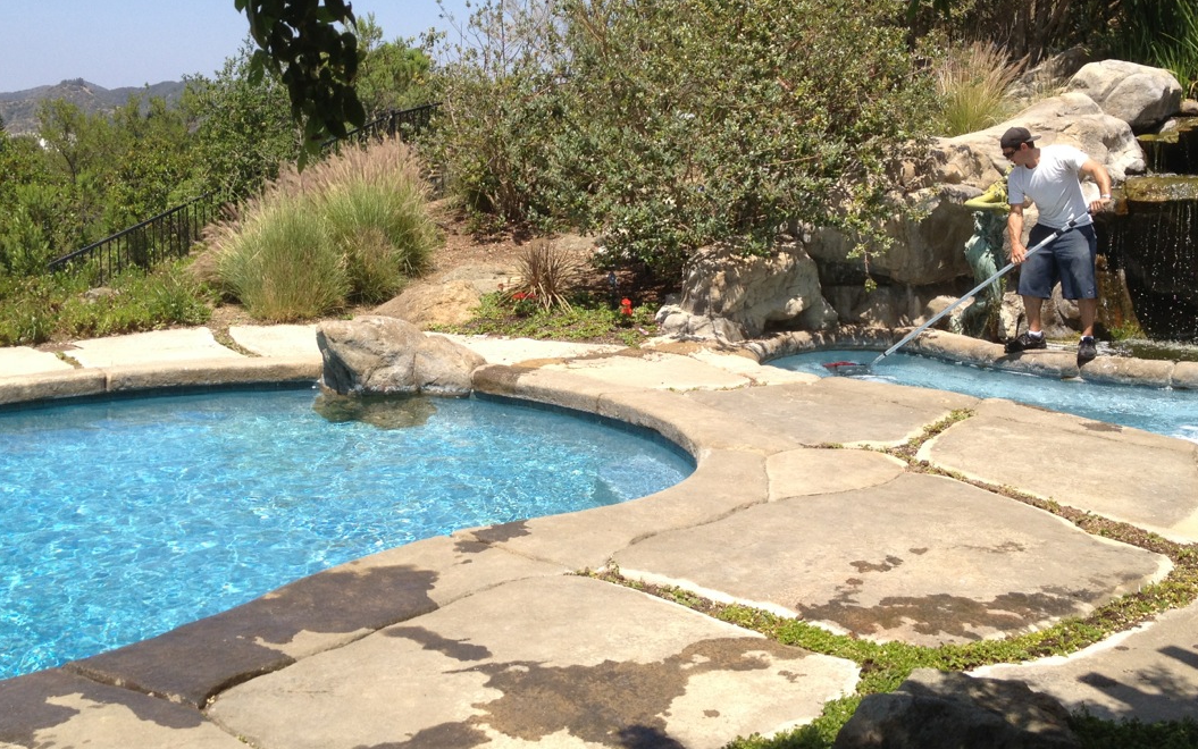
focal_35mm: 45
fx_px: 1470
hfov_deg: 44.3
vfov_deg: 28.5
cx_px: 588
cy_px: 277
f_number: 2.4
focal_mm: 4.28
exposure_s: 1/1255
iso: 64
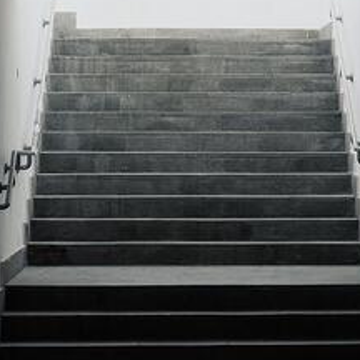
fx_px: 1165
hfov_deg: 17.6
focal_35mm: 99
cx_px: 190
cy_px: 228
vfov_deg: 17.5
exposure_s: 1/105
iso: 1600
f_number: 8
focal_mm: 27.7
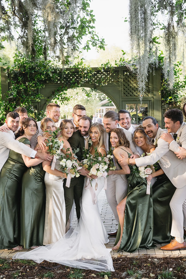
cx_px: 93
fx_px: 387
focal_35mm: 50
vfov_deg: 39.6
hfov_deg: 27.0
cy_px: 140
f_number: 3.5
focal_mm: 50
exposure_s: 1/500
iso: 1000
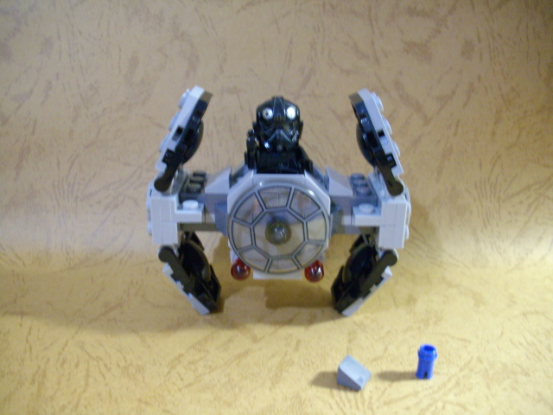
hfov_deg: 50.1
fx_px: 591
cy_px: 208
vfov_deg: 38.7
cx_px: 276
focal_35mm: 37
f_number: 2.8
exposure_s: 1/8
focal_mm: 6.2
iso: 400
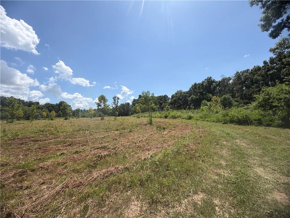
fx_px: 117
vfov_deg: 85.7
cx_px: 145
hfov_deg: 102.1
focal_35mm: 14
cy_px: 109
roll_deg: +1.1
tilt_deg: +2.2
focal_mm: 2.22
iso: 20
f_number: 2.2
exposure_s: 1/985
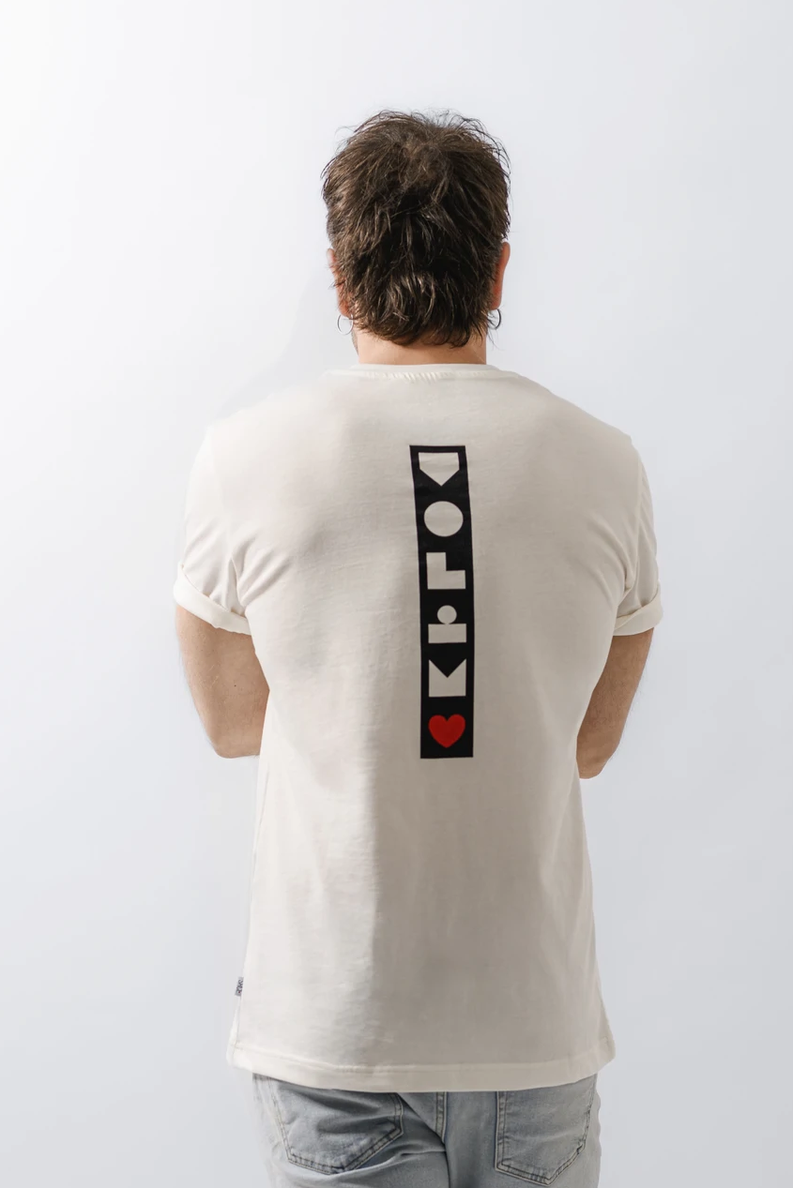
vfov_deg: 21.3
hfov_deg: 14.6
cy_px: 1046
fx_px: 3105
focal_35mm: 94
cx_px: 426
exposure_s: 1/250
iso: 100
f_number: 3.5
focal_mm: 50
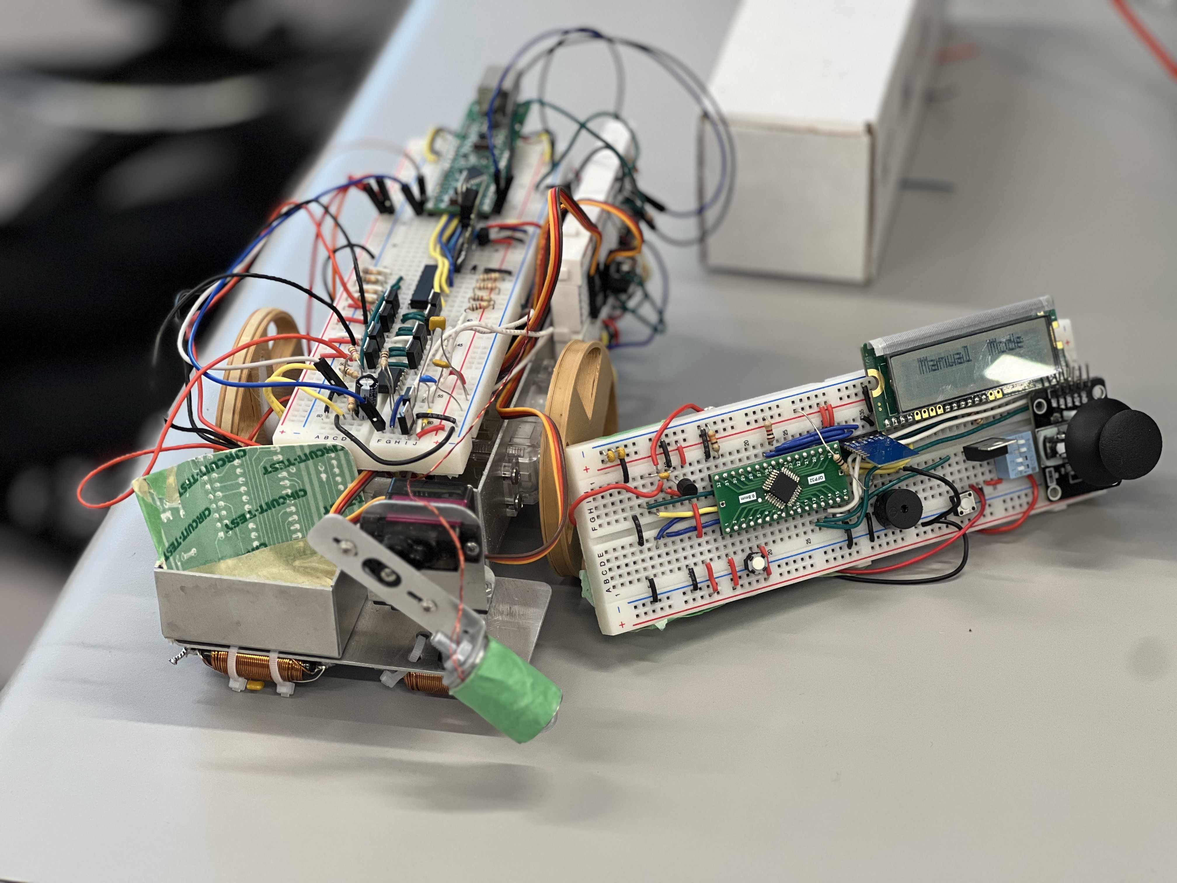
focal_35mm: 77
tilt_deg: -34.0
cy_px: 442
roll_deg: +3.6
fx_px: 2618
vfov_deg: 19.1
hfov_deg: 25.3
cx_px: 588
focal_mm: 9
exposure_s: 1/43
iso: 160
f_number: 2.8
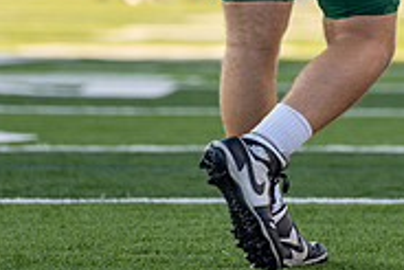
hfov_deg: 3.7
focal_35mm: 550
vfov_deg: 2.5
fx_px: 6177
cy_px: -188
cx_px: 320
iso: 200
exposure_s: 1/500
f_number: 2.8
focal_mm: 151
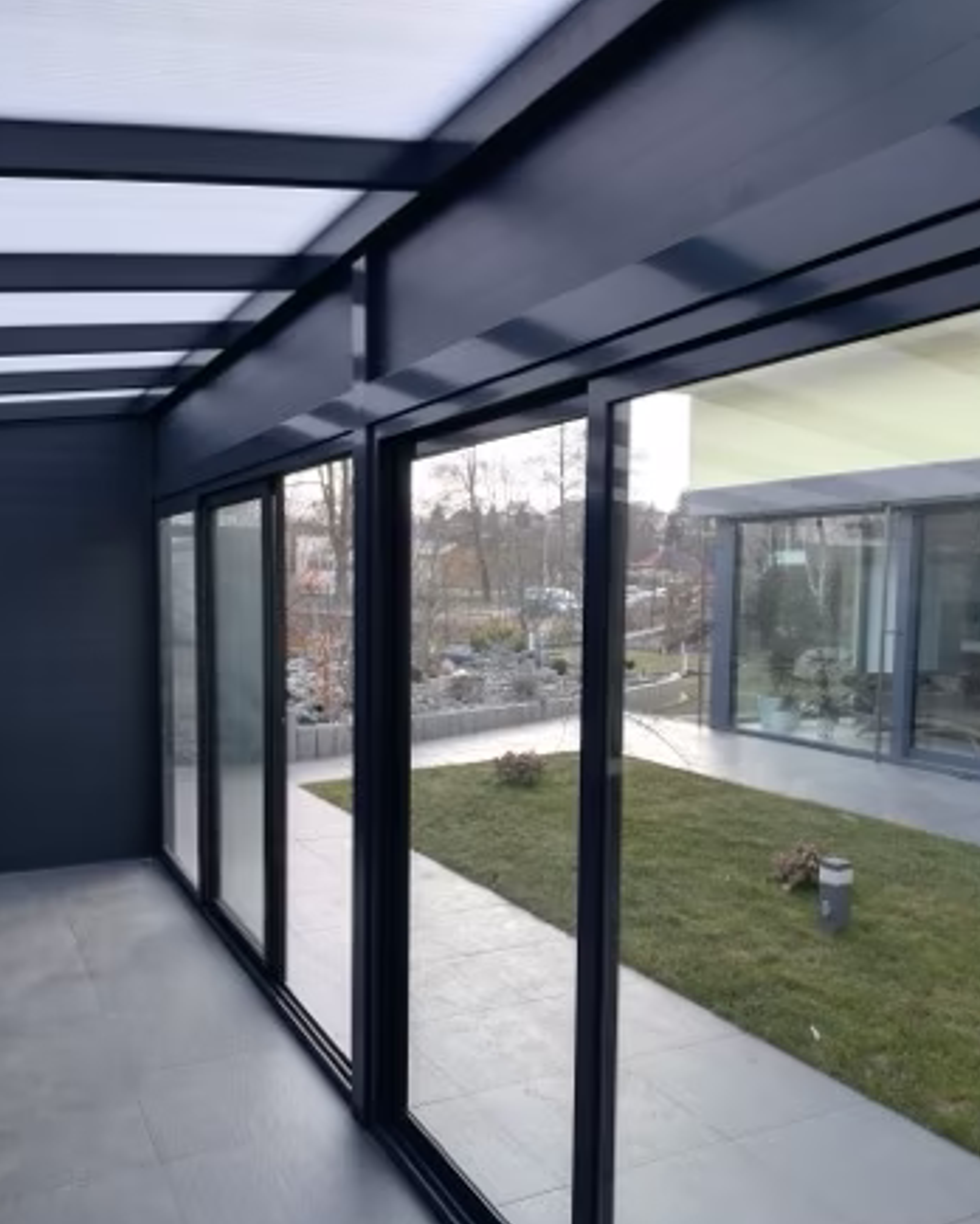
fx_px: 1015
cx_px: 487
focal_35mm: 28
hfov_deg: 51.5
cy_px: 672
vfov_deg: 62.1
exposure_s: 1/120
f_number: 2.2
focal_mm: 3.83
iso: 64
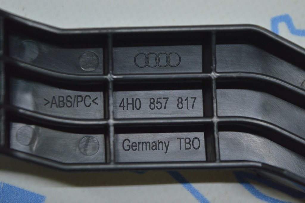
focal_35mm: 82
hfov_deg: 24.6
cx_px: 152
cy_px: 102
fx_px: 698
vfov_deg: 16.5
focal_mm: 55
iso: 400
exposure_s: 1/60
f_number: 5.6
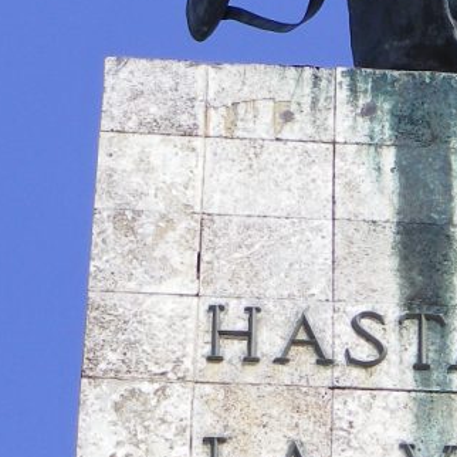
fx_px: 3495
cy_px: -10
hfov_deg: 7.4
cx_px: 538
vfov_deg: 7.4
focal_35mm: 234
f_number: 4.9
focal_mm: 12.5
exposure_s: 1/400
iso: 80
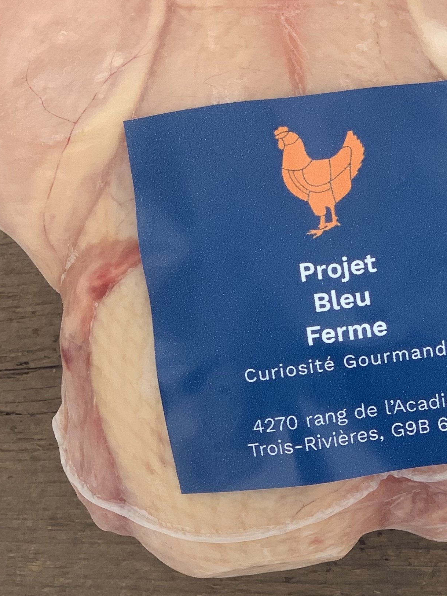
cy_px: 143
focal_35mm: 129
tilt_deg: -73.7
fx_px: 2221
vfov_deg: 15.2
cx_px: 294
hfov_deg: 11.5
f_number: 2.4
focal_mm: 6
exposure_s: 1/727
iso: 16
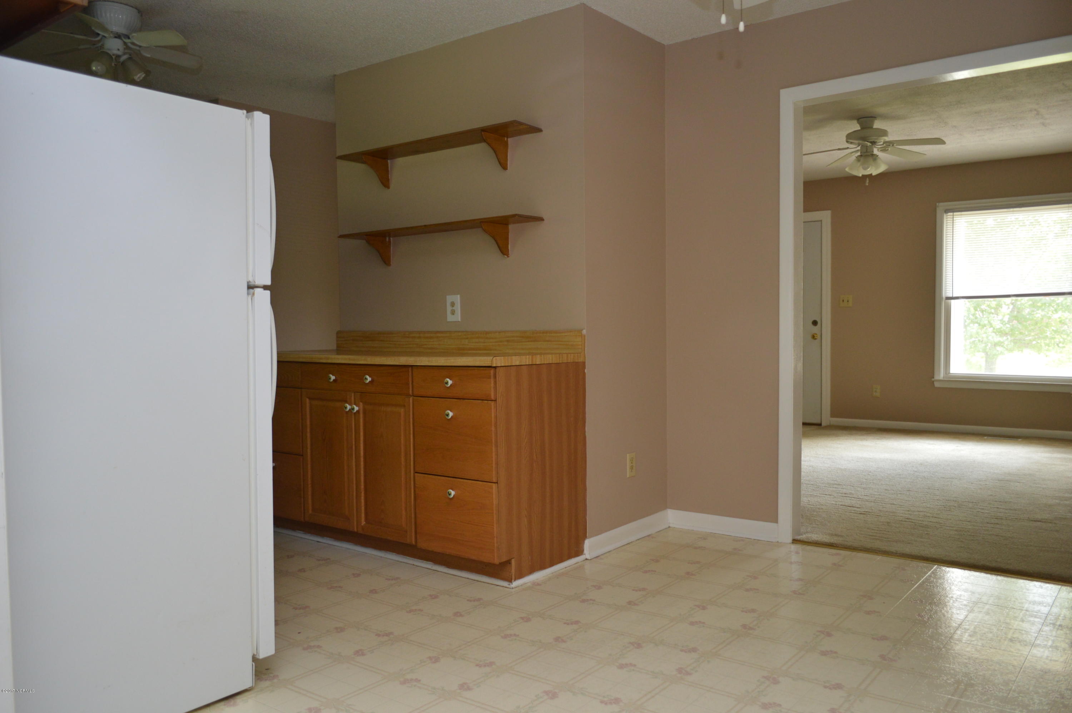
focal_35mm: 27
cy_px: 356
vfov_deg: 47.8
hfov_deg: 67.4
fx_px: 803
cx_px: 536
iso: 500
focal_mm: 18
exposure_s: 1/60
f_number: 3.5
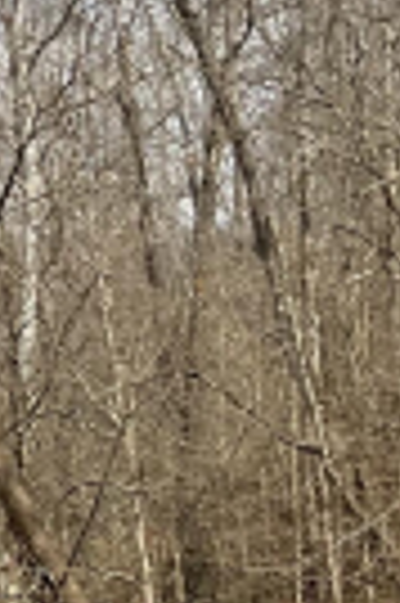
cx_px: -699
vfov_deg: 13.6
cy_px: 540
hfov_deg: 8.1
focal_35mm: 150
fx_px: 2506
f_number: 1.8
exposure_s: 1/1730
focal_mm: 3
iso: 16
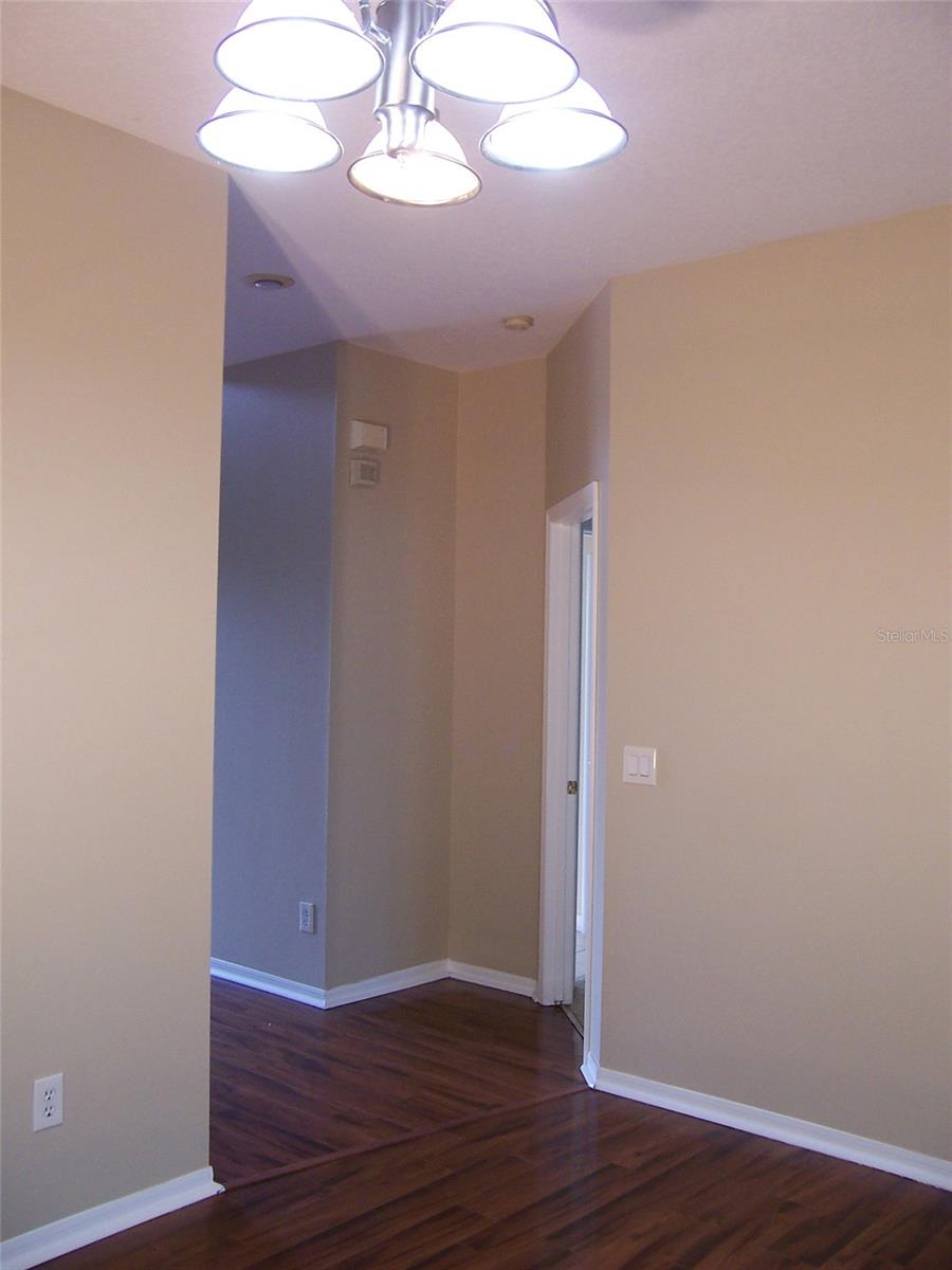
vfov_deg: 55.4
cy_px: 635
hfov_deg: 42.9
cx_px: 476
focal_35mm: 33
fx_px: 1210
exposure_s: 1/30
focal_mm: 5.5
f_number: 3.4
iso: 140
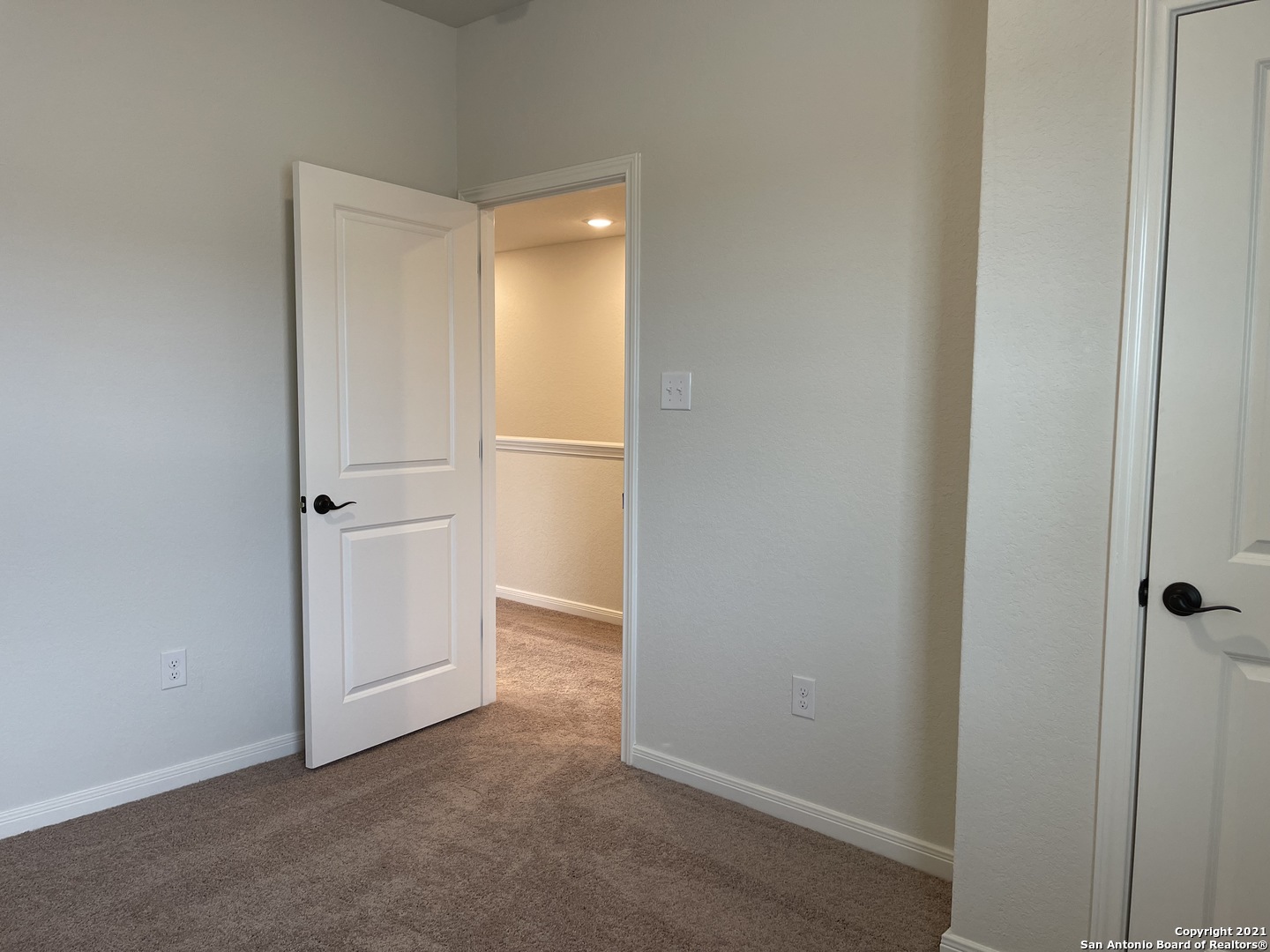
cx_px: 635
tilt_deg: -5.3
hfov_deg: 67.3
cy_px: 476
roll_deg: -0.9
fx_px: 954
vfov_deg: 53.1
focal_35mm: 26
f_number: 1.6
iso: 125
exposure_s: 1/120
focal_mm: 5.1
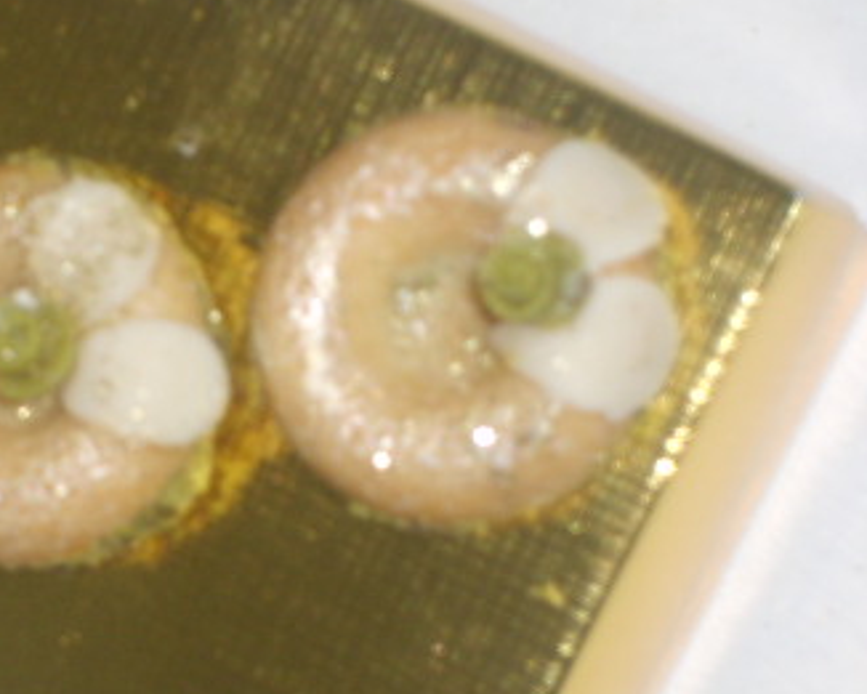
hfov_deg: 12.3
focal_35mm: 155
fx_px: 3978
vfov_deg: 10.0
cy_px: 404
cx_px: 19
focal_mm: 13.7
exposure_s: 1/60
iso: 100
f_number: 4.2
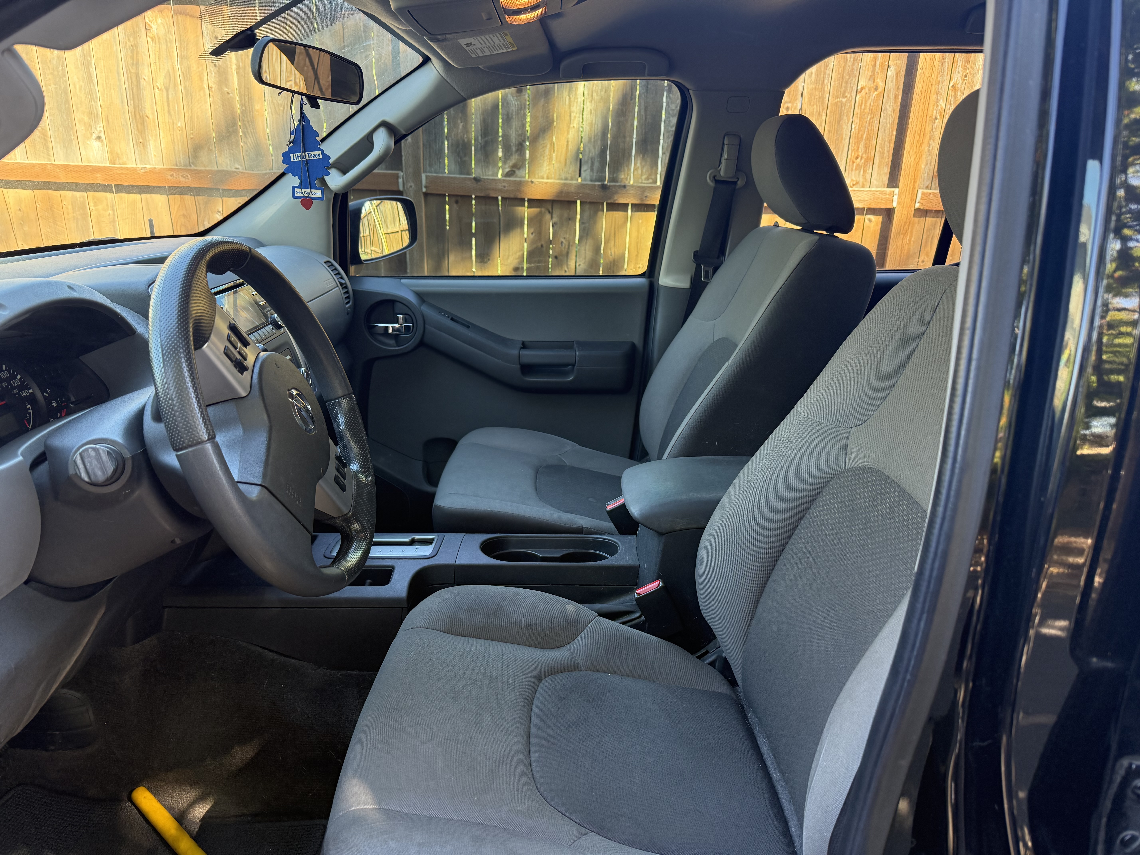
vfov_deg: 56.8
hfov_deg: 71.6
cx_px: 570
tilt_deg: -20.4
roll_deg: -2.8
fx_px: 790
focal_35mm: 24
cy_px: 428
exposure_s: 1/121
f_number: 1.78
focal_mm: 6.76
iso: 200
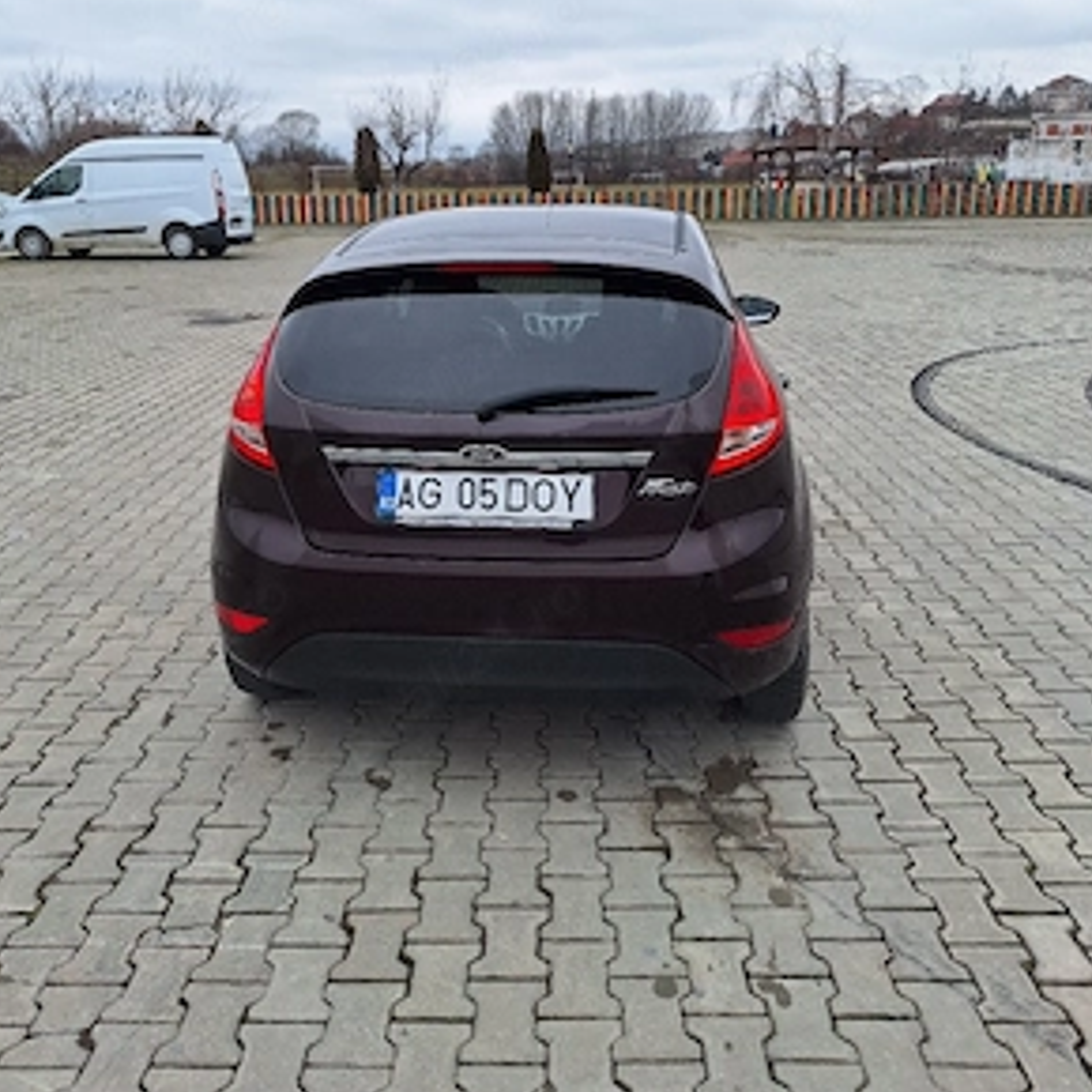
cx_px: 535
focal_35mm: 28
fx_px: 999
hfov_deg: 57.3
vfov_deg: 56.7
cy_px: 422
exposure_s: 1/714
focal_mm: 5.54
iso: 40
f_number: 1.8
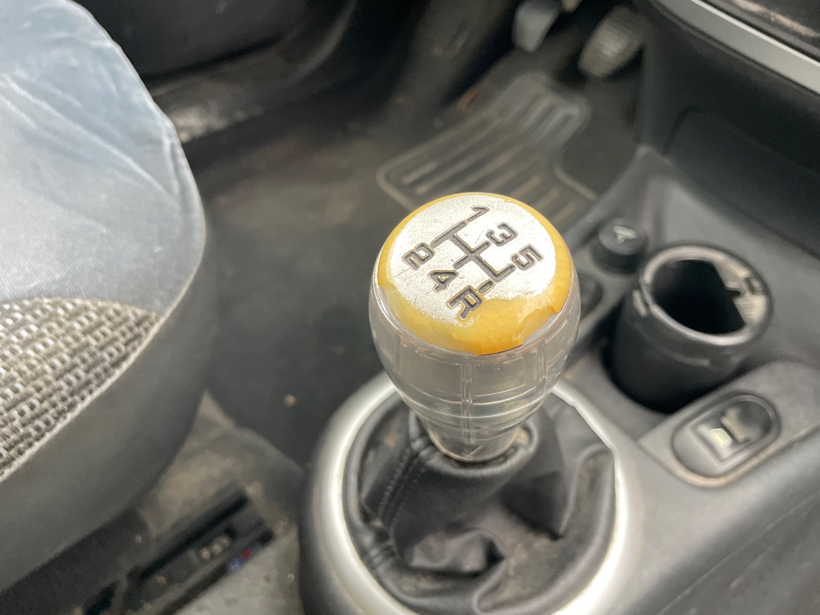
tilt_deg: -53.6
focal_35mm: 26
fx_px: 616
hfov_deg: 67.3
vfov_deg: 53.1
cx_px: 410
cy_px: 308
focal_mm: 4.2
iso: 400
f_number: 1.6
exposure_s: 1/60
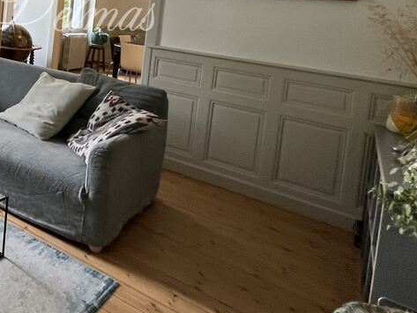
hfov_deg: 44.2
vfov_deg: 38.8
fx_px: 398
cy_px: 11
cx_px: -28
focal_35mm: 33
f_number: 1.8
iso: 250
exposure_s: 1/80
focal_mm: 1.57
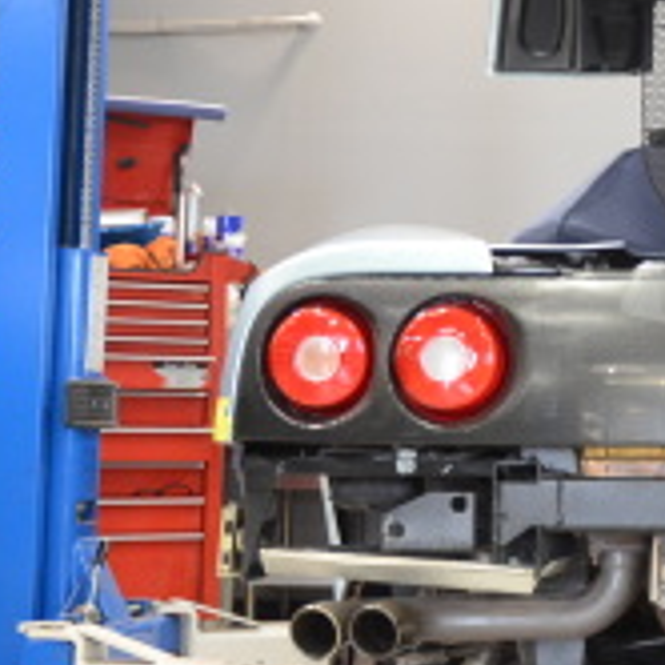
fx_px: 2203
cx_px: 881
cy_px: 214
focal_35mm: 101
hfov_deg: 16.2
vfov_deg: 17.1
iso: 1250
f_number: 4
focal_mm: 25
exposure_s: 1/30
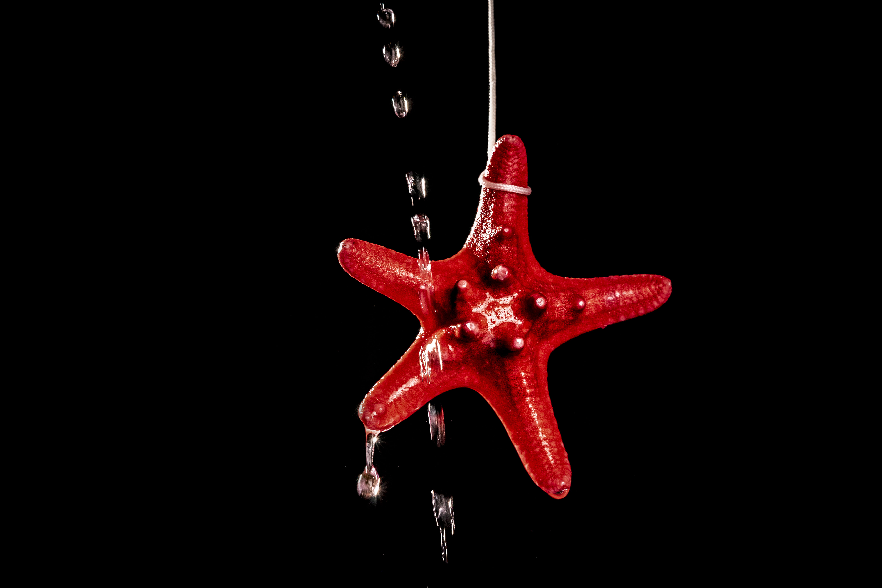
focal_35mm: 50
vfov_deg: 27.0
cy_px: 294
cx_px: 441
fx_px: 1225
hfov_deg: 39.6
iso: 50
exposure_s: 1/200
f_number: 9
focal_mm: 50
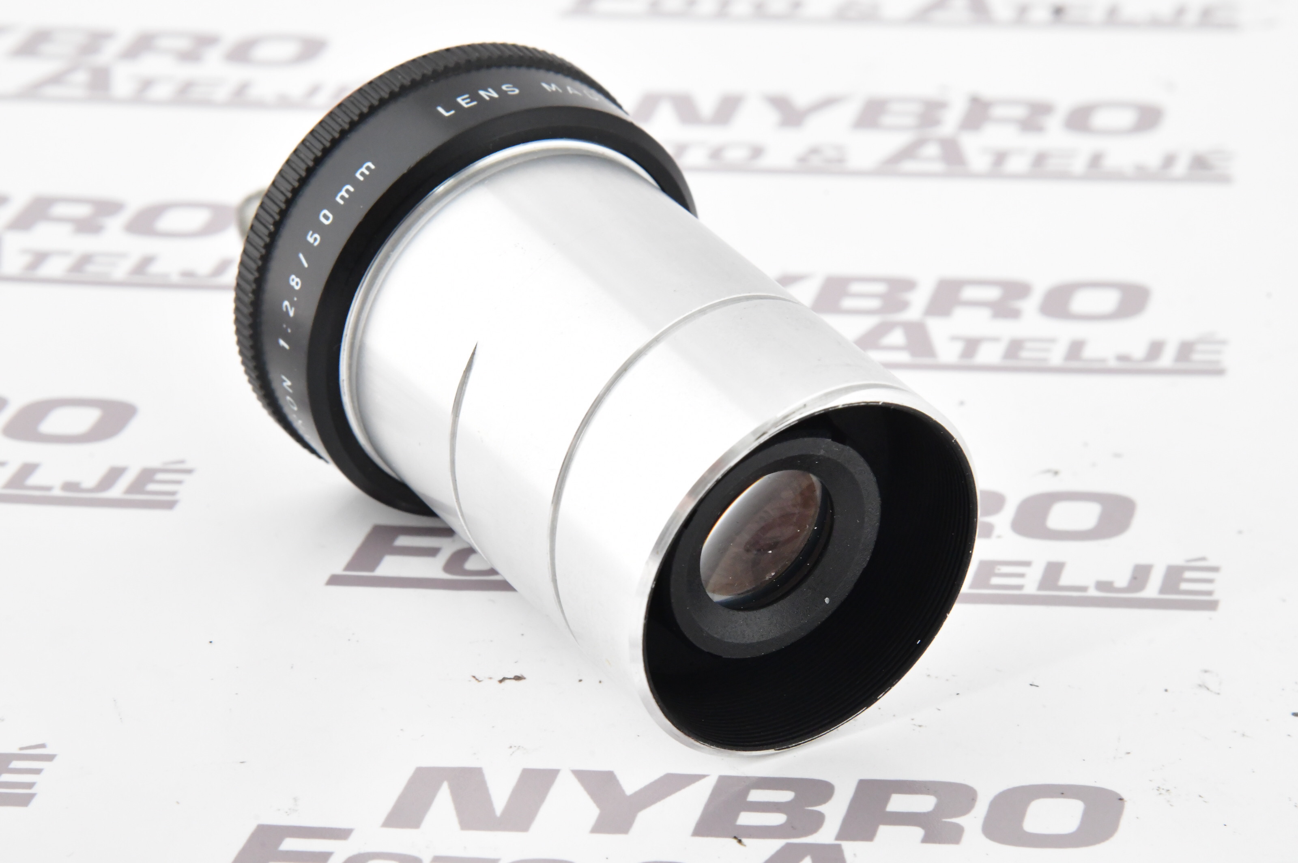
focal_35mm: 120
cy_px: 432
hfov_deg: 17.1
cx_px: 649
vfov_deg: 11.4
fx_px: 4323
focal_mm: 120
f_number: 16
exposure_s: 1/200
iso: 3200
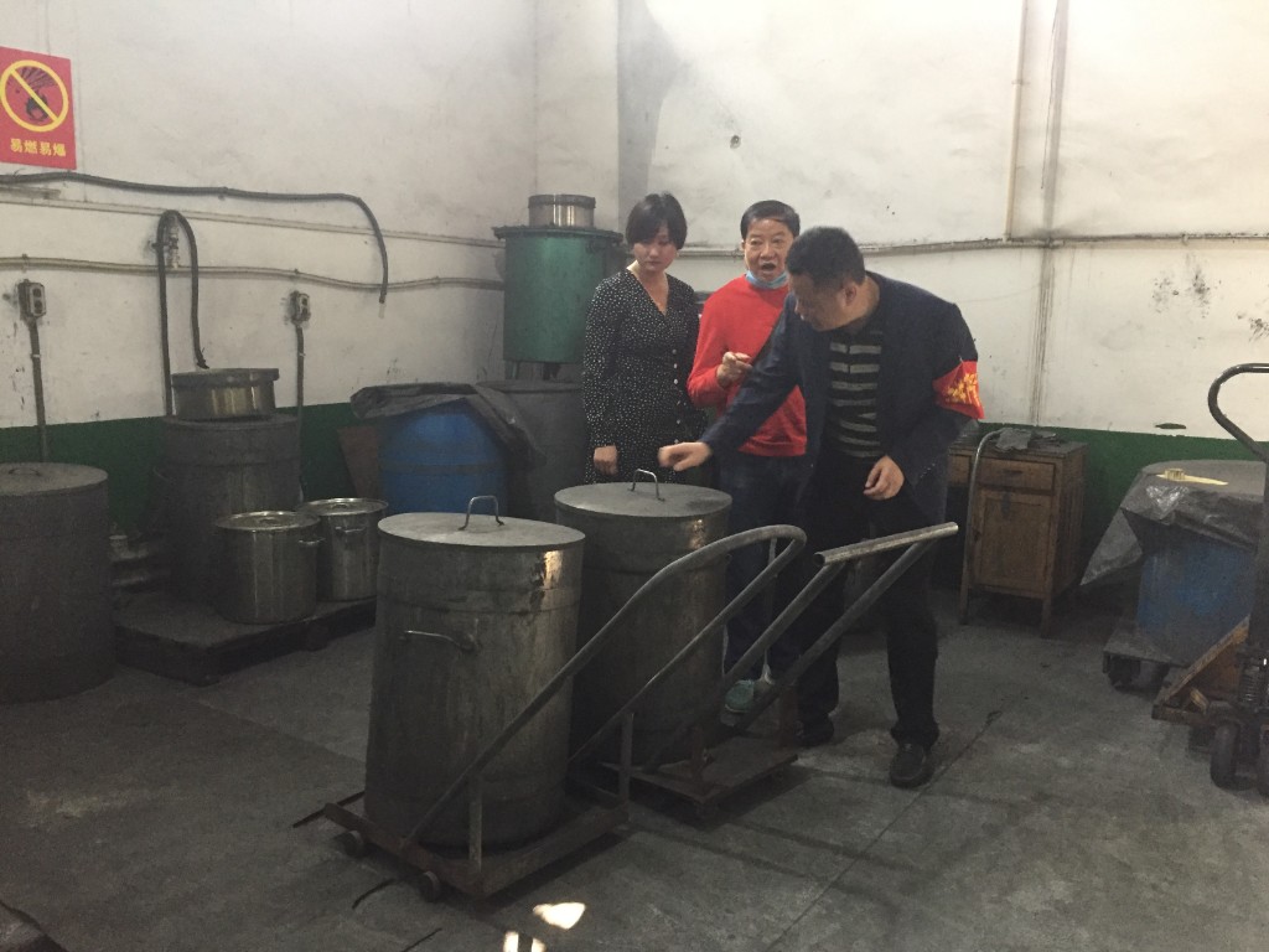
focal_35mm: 29
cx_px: 634
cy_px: 476
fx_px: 1063
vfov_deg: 48.2
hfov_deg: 61.7
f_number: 2.2
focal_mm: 4.15
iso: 250
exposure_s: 1/25
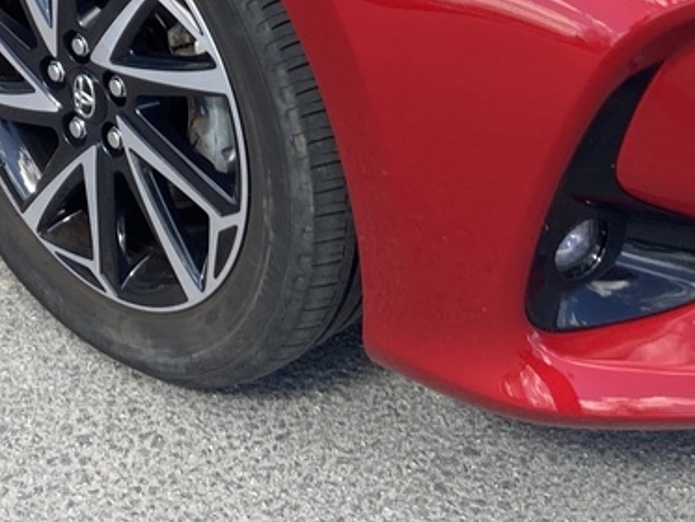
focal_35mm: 108
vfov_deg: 12.9
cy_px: -308
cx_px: 162
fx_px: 2169
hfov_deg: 18.1
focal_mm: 3.99
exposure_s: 1/335
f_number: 1.8
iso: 20
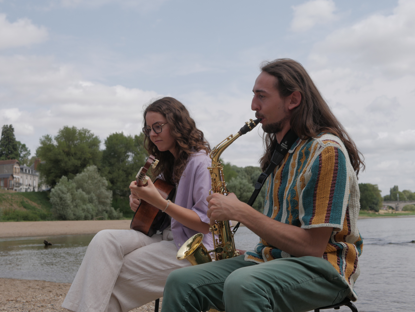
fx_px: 600
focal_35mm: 50
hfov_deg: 38.2
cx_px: 208
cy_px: 156
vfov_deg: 29.1
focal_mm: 25
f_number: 5.6
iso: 200
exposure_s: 1/1300
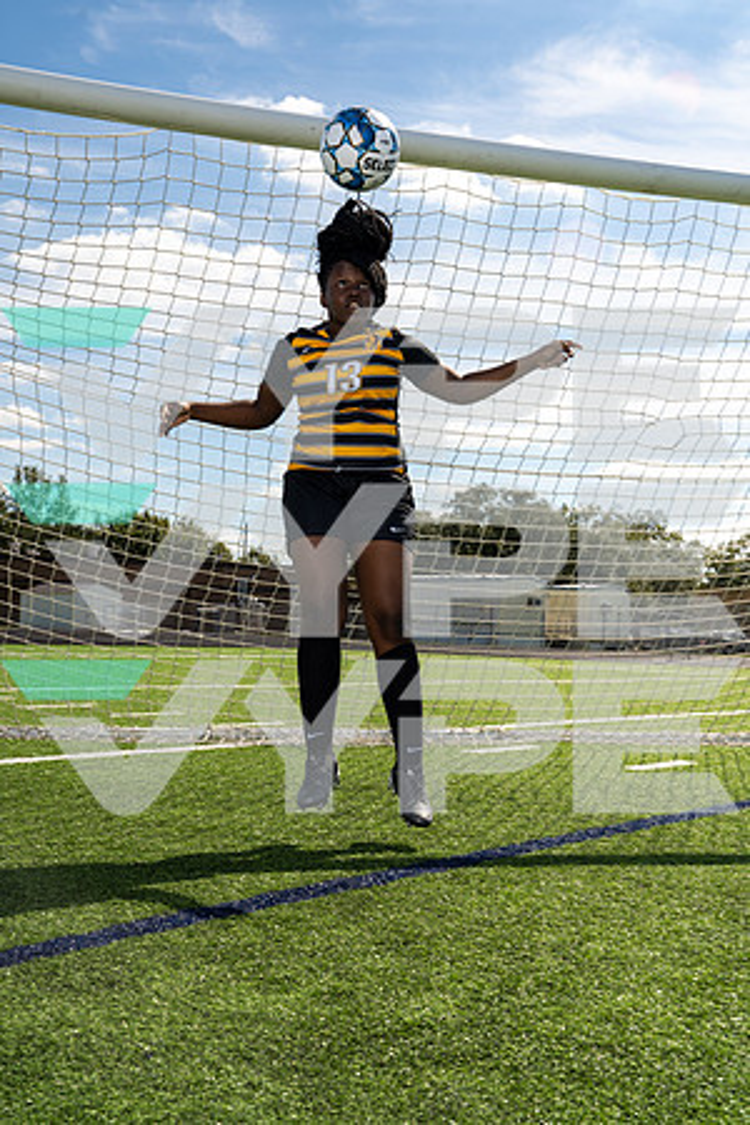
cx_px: 375
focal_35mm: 42
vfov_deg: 46.4
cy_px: 562
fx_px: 1312
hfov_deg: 31.9
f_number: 8
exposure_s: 1/250
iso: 100
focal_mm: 42
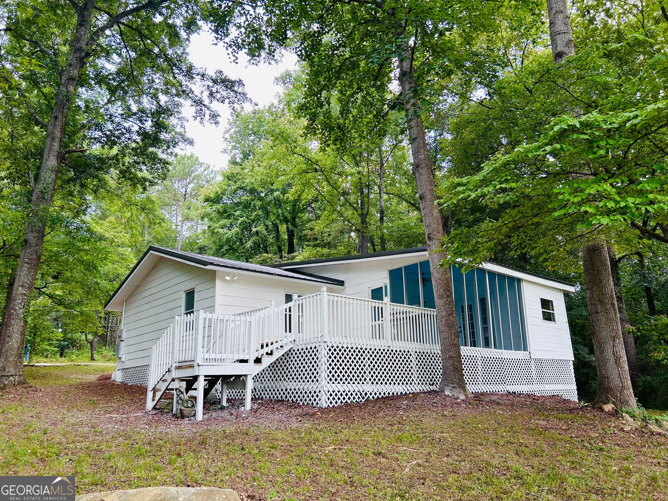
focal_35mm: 26
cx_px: 334
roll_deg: +2.3
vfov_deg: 53.1
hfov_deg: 67.3
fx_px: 502
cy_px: 250
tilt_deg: +15.4
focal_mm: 5.7
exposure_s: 1/141
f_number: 1.5
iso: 40
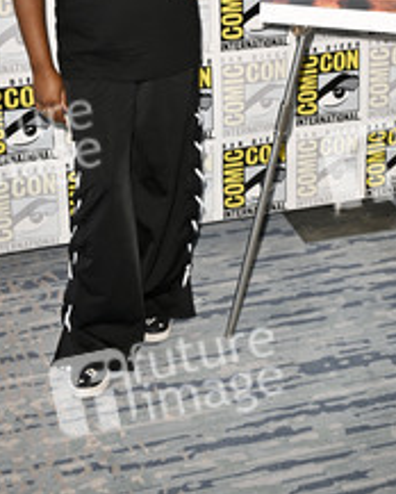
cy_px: 41
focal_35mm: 69
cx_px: 232
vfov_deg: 26.5
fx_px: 1009
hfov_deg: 22.2
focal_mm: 40
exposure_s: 1/250
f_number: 4.5
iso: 1250
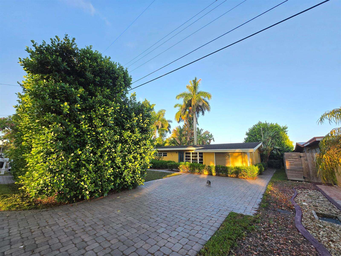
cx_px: 170
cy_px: 128
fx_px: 128
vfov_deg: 89.9
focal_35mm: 13
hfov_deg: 106.2
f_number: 2.2
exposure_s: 1/359
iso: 64
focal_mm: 1.7
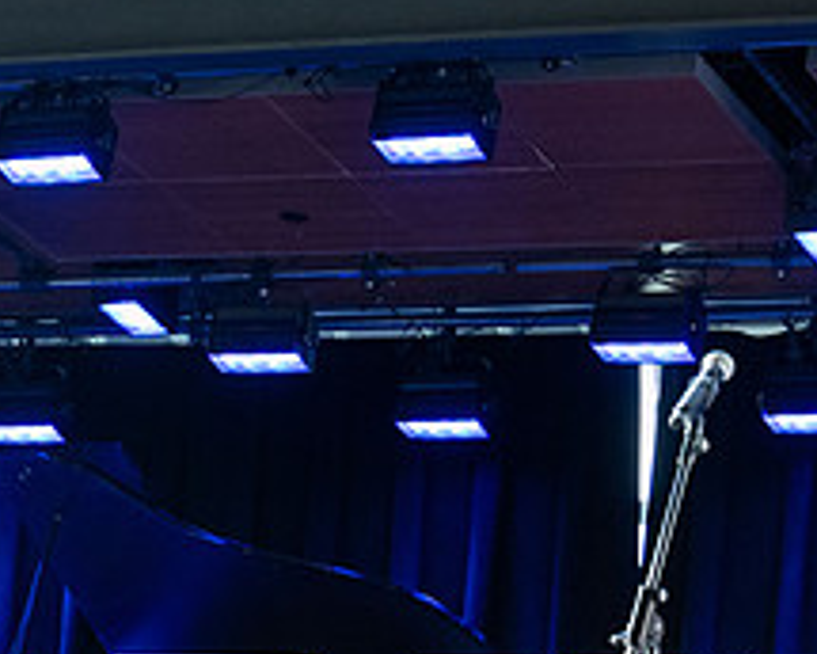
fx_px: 5126
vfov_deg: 7.2
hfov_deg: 9.0
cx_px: -254
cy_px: 833
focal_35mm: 212
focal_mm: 72
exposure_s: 1/160
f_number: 2.8
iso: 1600
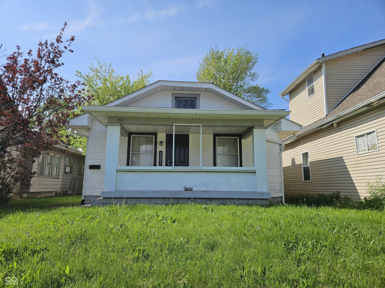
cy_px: 144
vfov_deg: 58.9
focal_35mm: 23
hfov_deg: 73.9
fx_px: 256
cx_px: 192
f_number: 1.8
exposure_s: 1/2228
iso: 25
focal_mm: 5.4
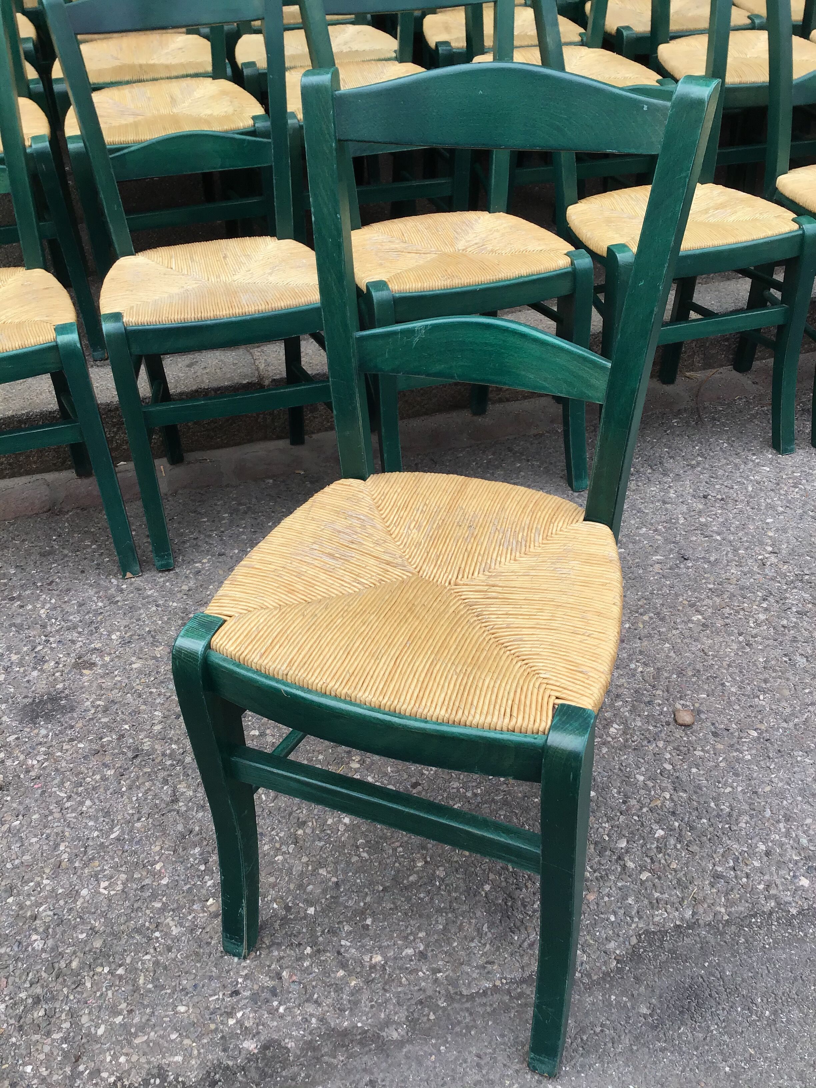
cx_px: 408
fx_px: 974
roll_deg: +2.7
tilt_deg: -38.4
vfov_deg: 58.4
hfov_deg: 45.4
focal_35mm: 31
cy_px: 544
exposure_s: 1/339
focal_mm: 3.3
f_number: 2.4
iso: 25
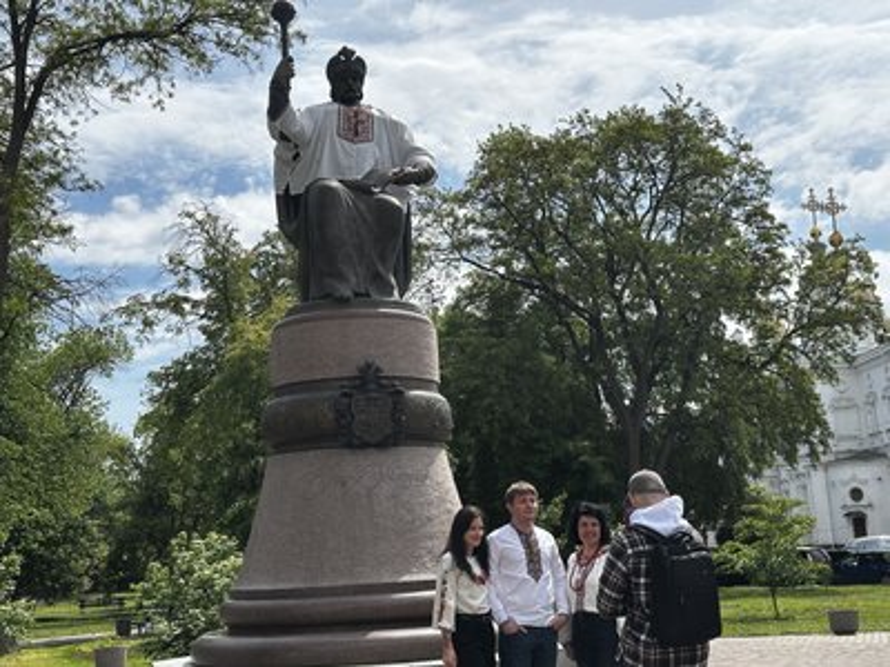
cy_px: 334
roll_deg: +3.1
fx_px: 1234
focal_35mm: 48
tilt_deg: +9.8
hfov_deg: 39.7
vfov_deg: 30.3
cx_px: 445
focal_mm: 6.86
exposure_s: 1/3731
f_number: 1.78
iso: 64
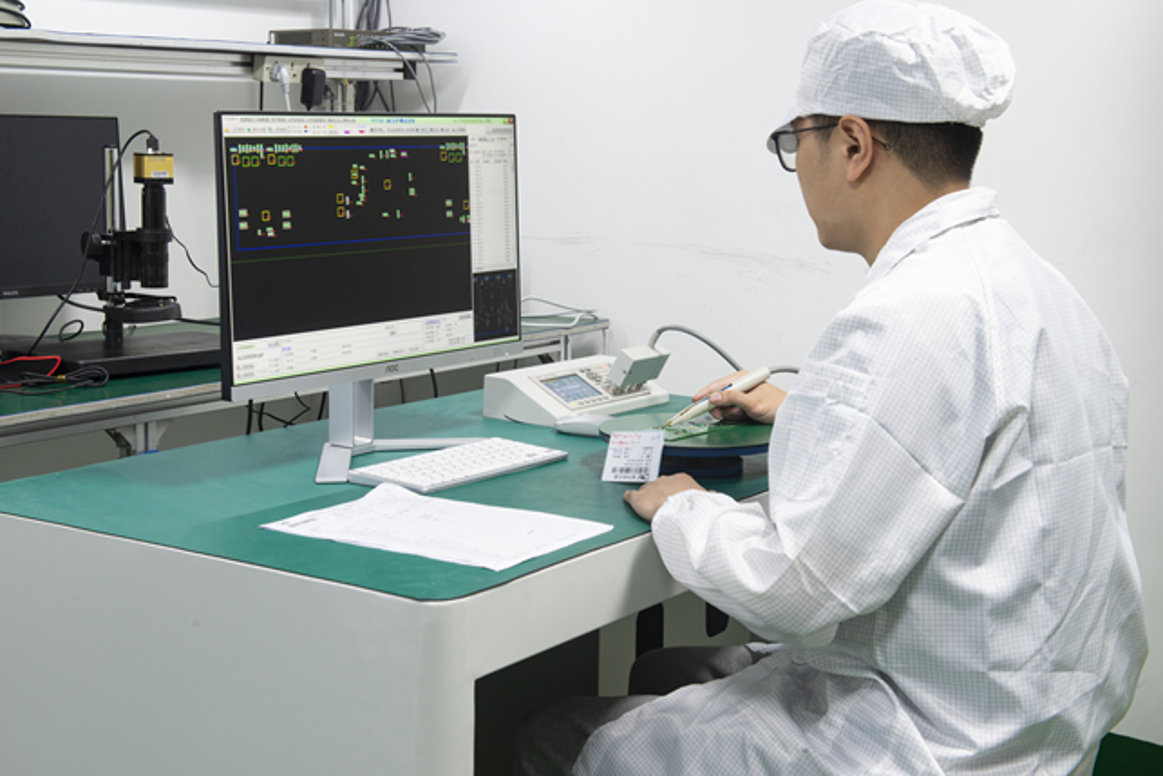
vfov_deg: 24.2
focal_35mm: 56
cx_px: 537
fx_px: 1809
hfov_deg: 35.6
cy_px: 344
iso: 200
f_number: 11
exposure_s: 1/1.67
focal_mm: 48
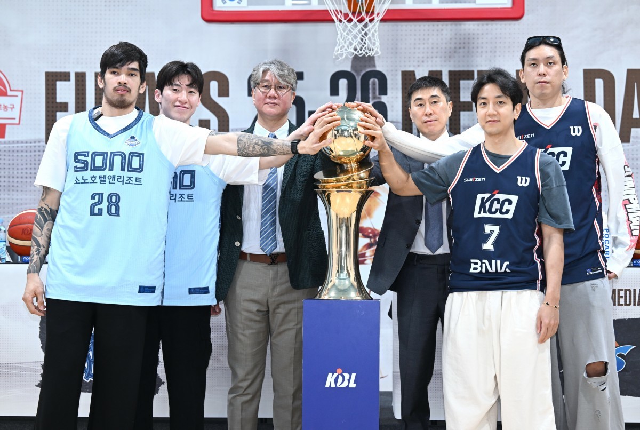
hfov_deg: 24.7
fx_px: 1461
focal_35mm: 82
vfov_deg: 16.7
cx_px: 320
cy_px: 215
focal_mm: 82
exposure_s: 1/250
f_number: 3.5
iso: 1250
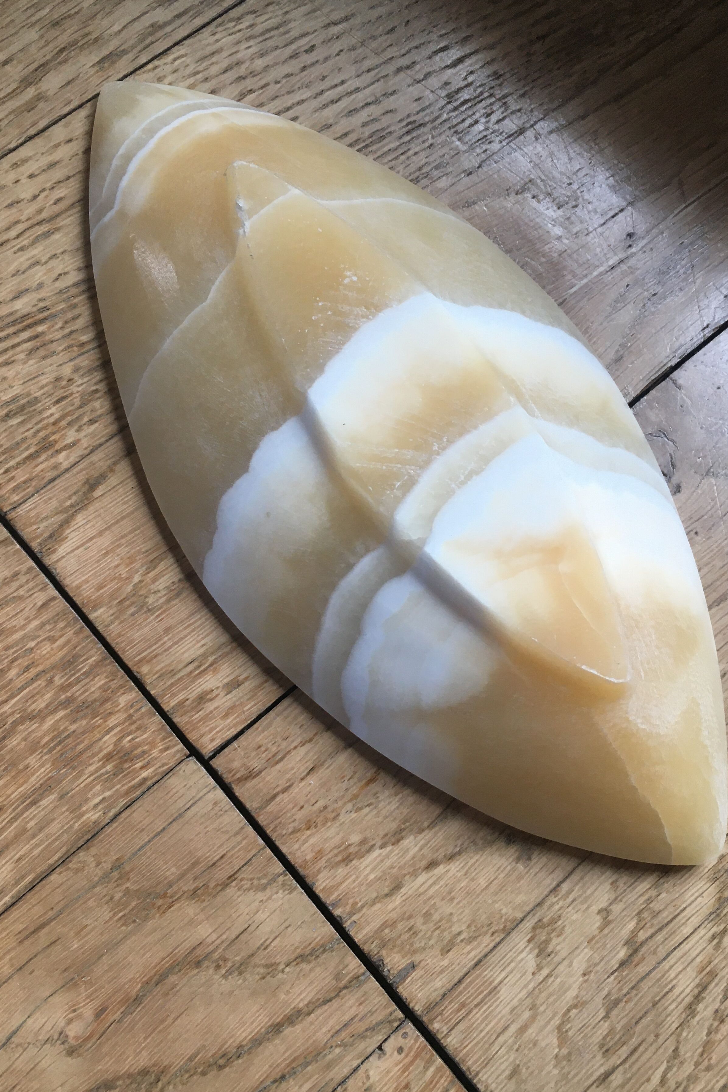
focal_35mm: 34
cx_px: 353
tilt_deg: -76.8
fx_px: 1031
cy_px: 520
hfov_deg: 38.9
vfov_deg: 55.8
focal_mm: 4.15
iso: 40
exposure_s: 1/33
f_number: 2.2
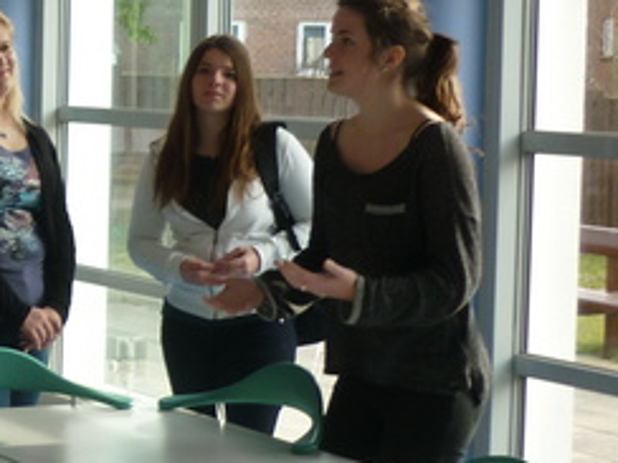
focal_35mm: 107
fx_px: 1910
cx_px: -367
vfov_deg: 13.8
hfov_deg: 16.4
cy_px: 116
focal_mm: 5.5
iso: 80
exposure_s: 1/100
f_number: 2.8
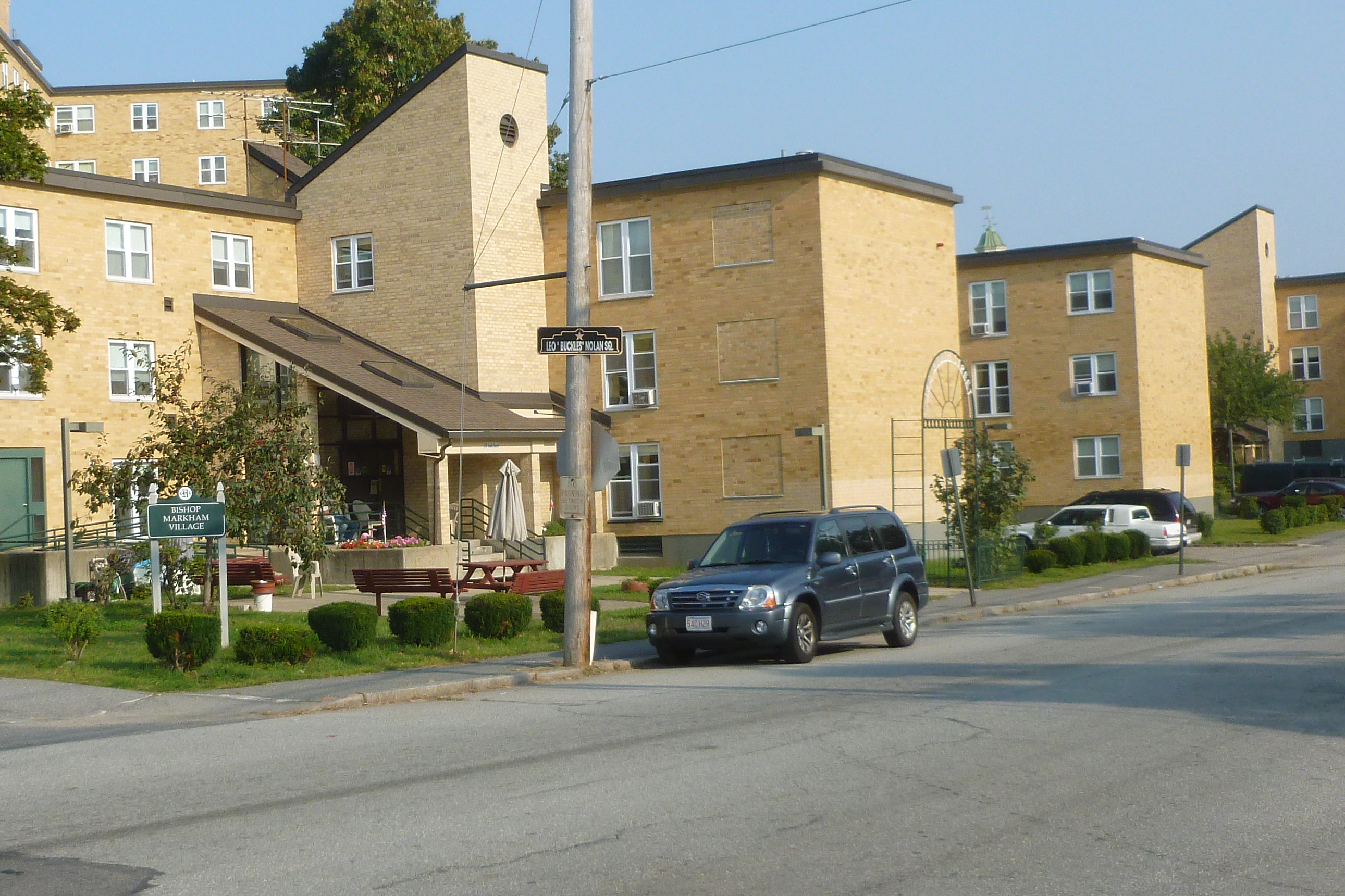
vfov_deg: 26.0
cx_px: 443
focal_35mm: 52
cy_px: 435
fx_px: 1942
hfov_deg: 37.8
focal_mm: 5
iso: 100
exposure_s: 1/800
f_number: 3.3
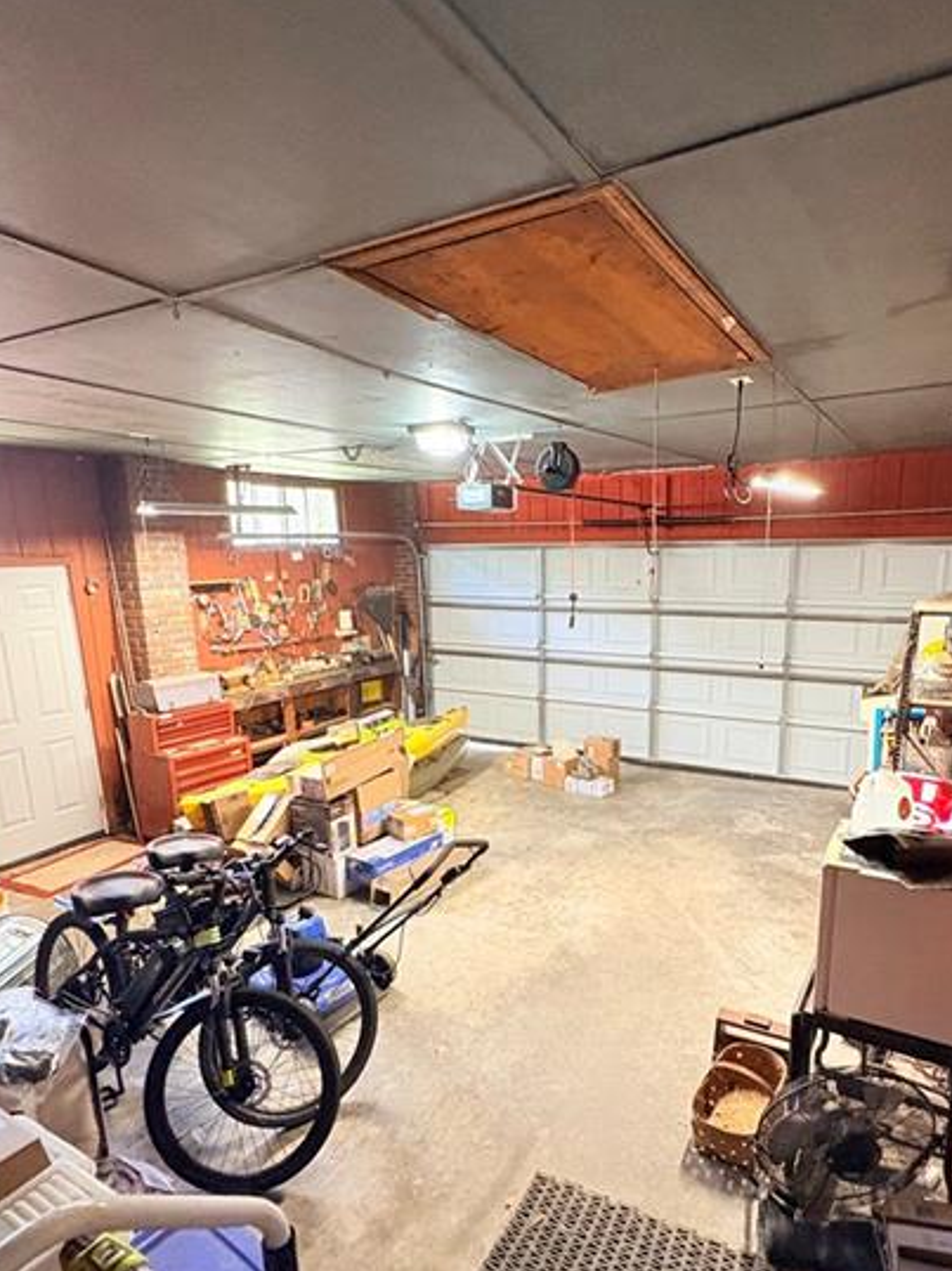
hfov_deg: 65.6
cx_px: 546
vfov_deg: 81.6
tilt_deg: -10.4
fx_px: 734
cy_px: 690
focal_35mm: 20
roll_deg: +1.0
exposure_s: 1/60
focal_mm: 2.22
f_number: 2.2
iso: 500
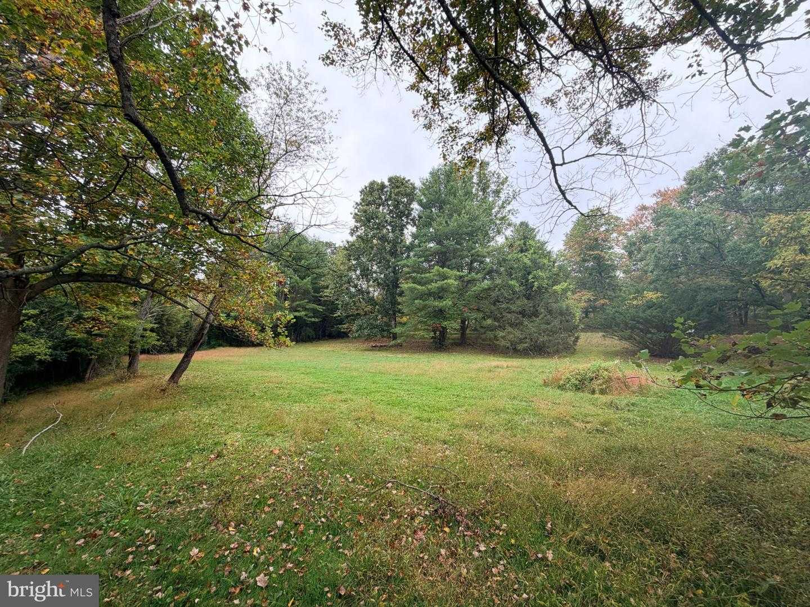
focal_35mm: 14
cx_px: 405
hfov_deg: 102.1
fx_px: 328
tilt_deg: +9.2
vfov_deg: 85.7
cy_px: 304
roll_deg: -2.2
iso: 40
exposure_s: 1/182
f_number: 2.2
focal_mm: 2.22
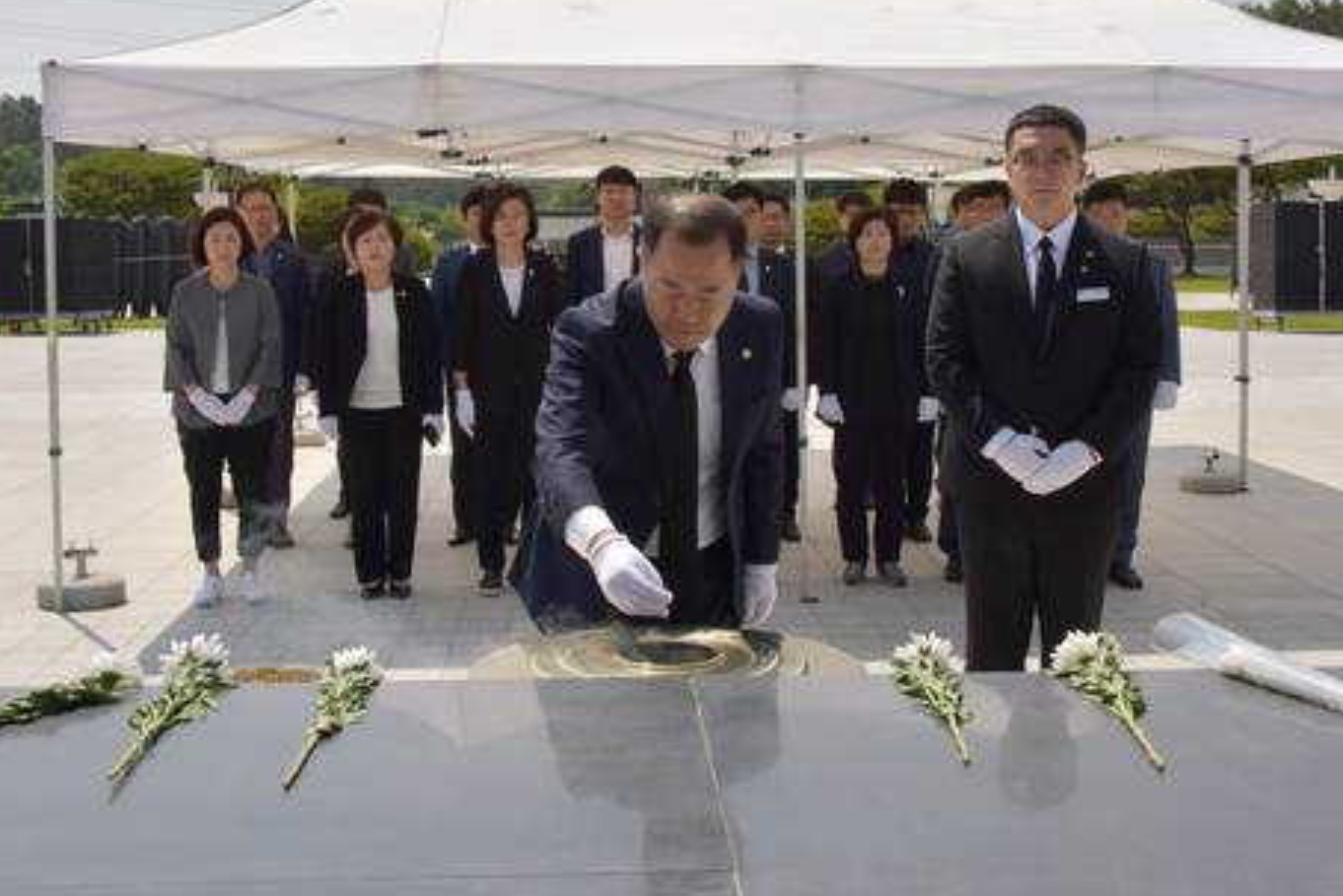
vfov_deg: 29.2
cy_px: 342
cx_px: 686
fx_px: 1717
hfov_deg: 42.7
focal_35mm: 46
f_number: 20
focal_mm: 36
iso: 500
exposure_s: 1/320
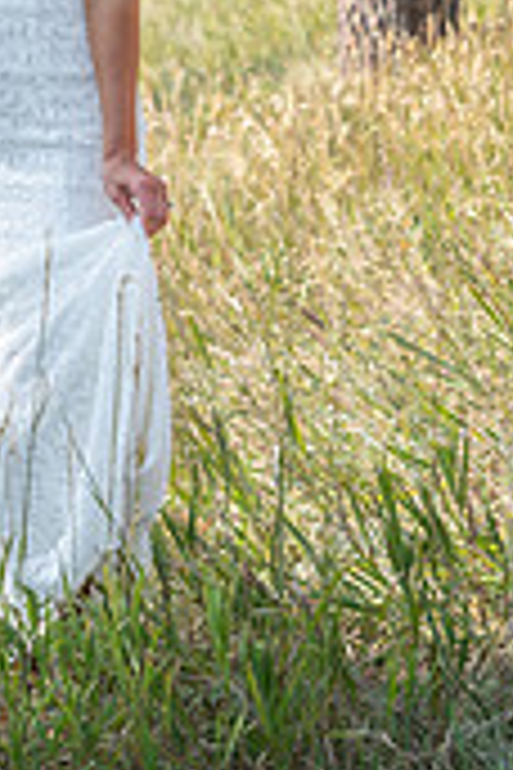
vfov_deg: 11.3
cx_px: -50
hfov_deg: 7.6
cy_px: -108
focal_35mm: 179
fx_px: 3826
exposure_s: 1/160
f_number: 4.5
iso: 80
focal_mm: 68
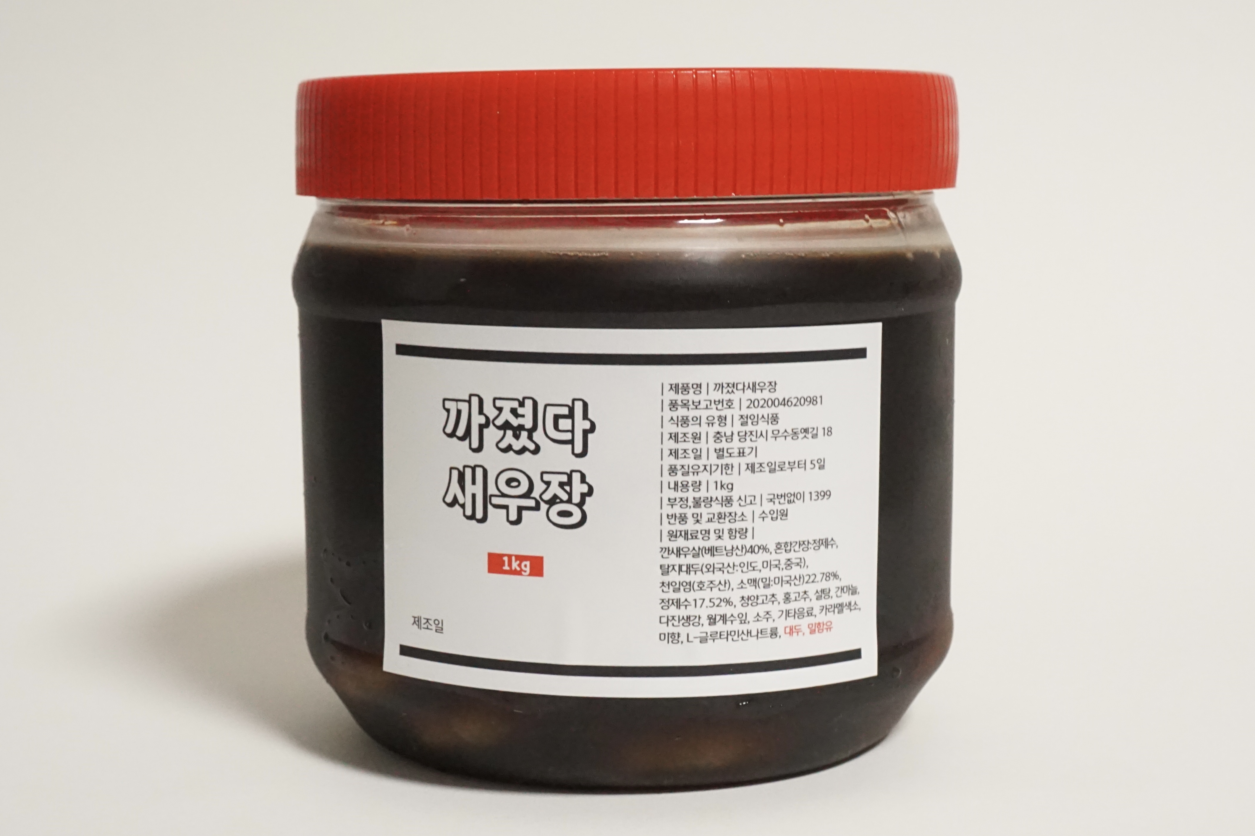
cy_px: 418
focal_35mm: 42
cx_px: 628
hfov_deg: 46.4
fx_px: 1464
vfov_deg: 31.9
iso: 3200
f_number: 11
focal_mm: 28
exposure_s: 1/25
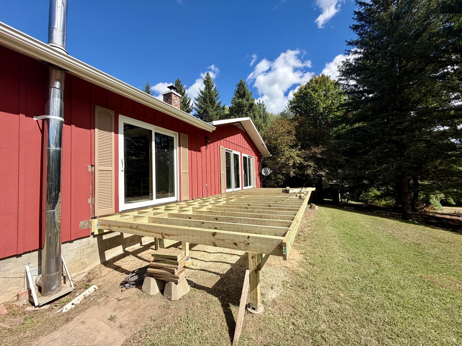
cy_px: 173
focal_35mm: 14
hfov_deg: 102.1
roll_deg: +1.6
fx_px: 187
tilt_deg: +0.2
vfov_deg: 85.7
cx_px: 231
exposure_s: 1/770
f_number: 2.2
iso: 25
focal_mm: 2.22
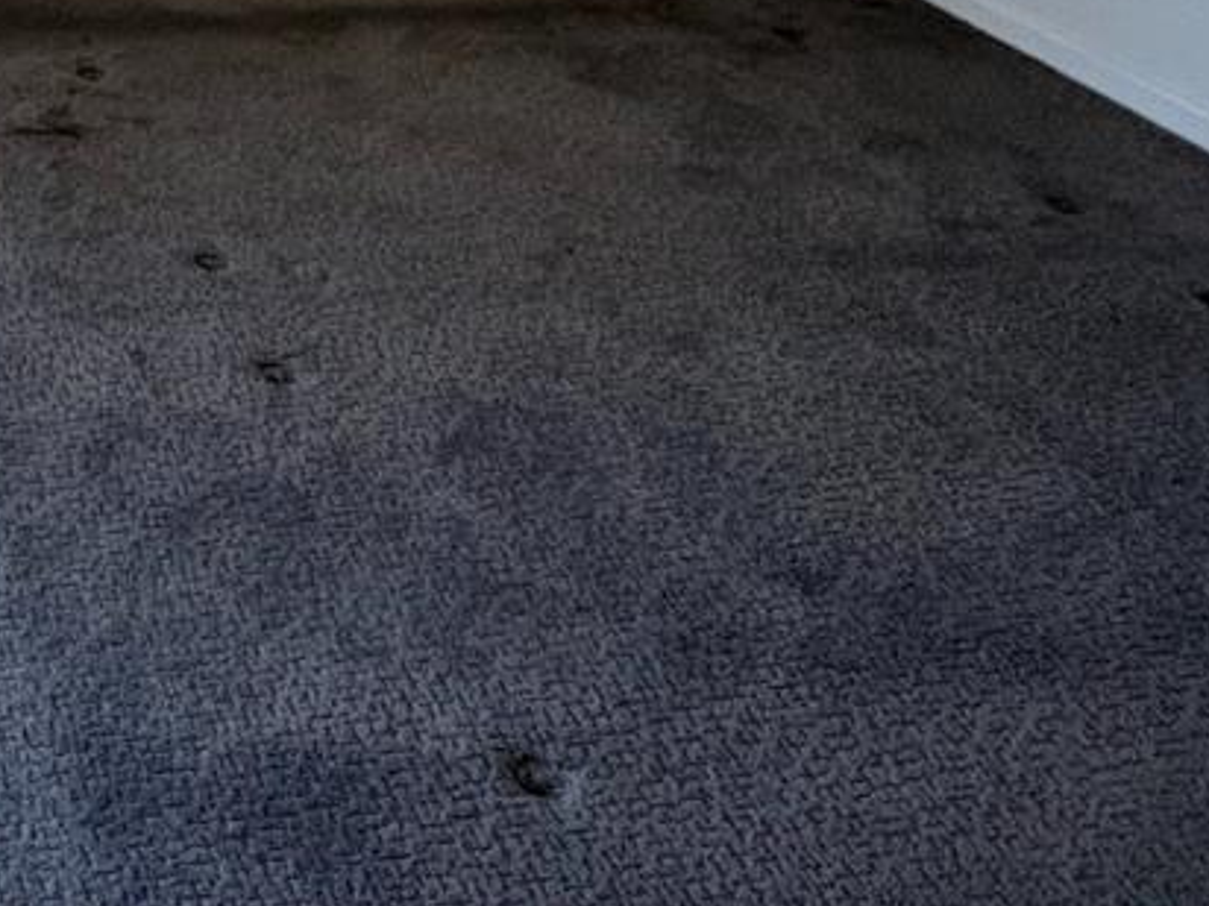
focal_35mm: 51
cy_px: -459
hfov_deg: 32.1
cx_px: -188
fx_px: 1781
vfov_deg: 23.0
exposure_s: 1/84
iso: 200
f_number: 2.2
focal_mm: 2.22
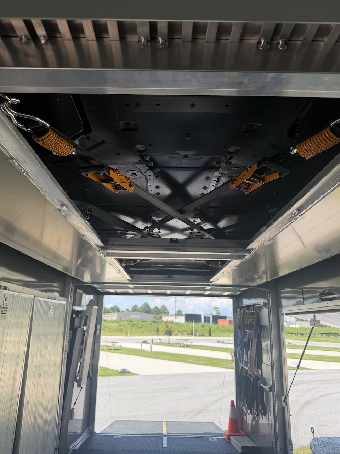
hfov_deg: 54.9
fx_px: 327
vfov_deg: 69.4
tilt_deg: +15.0
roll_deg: -2.0
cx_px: 166
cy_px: 229
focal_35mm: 25
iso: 80
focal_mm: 6.76
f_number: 1.78
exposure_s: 1/1585
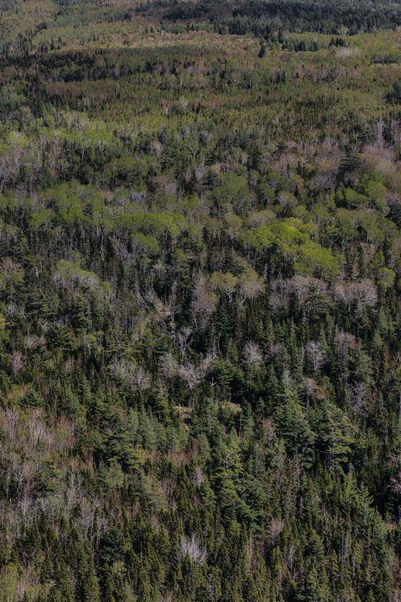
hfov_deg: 16.1
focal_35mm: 83
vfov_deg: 24.4
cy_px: 225
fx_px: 1387
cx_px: -22
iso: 150
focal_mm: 14.45
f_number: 2.8
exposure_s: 1/2000
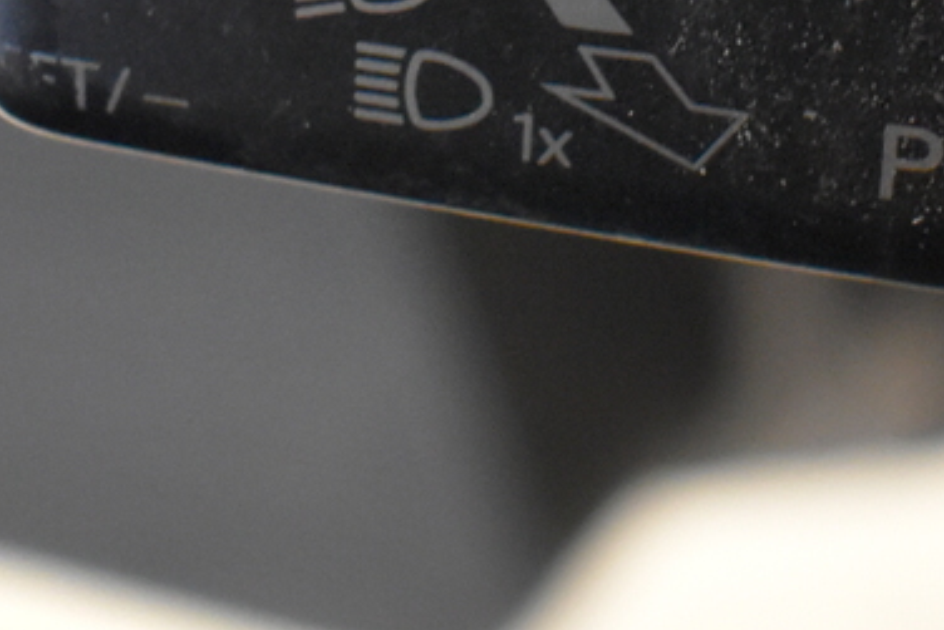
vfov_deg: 8.7
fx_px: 4066
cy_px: -304
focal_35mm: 155
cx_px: 783
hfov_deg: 13.2
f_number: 3.8
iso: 3200
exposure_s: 1/60
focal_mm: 24
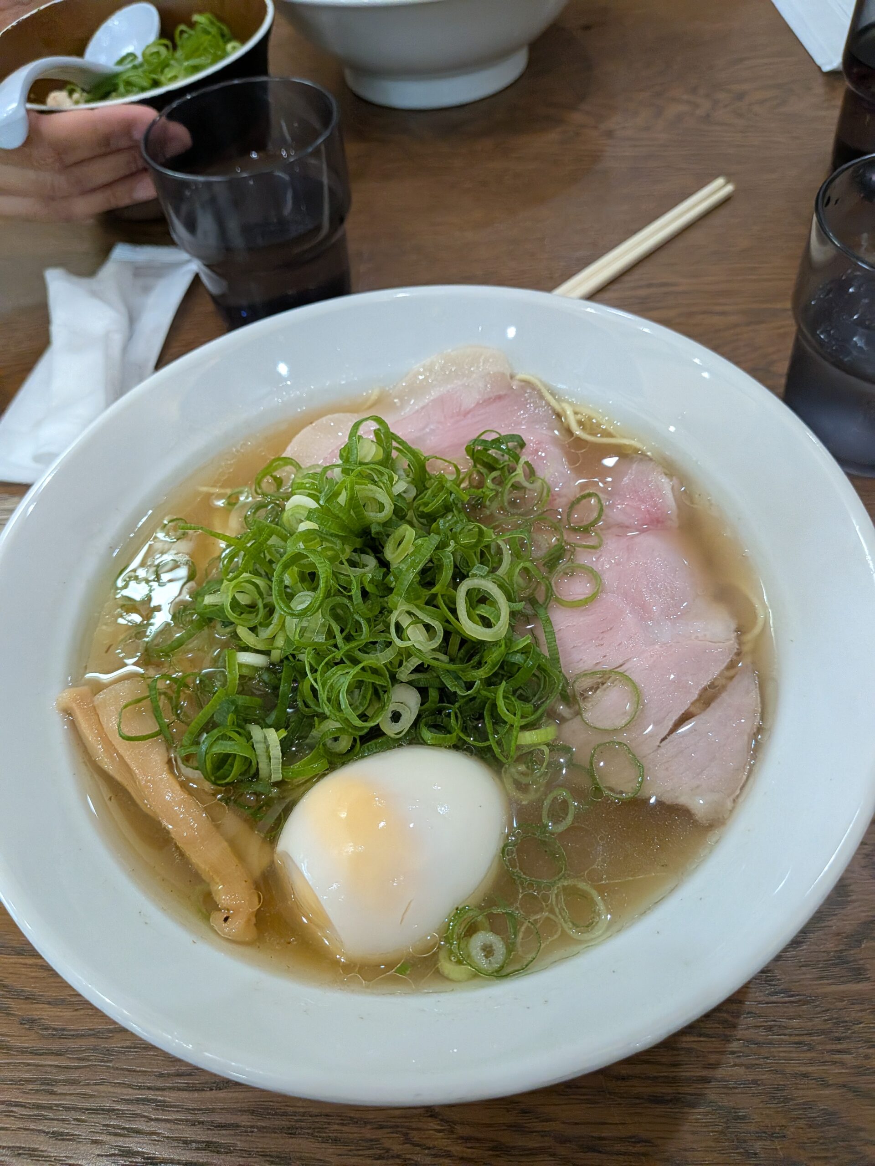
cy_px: 583
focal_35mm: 24
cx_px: 438
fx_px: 809
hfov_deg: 56.8
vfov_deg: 71.6
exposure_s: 1/383
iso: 550
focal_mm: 4.53
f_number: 1.7
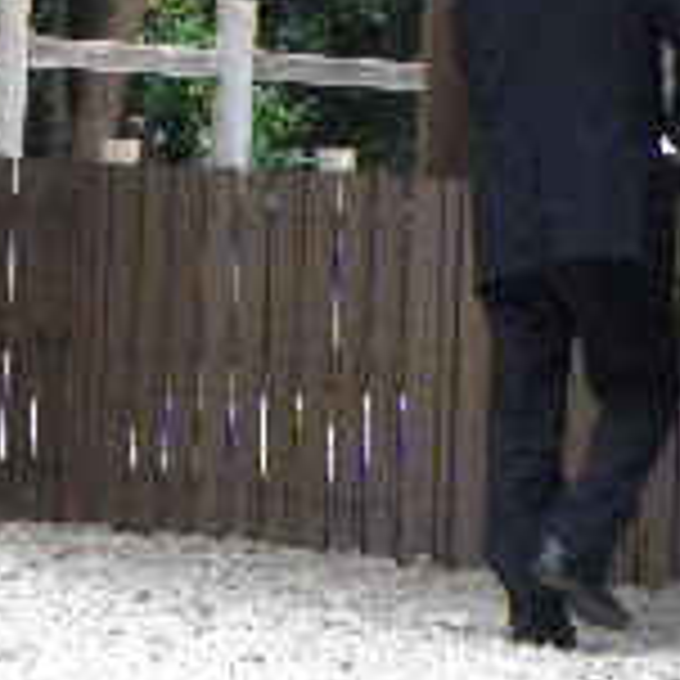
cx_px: -108
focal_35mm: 214
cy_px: -275
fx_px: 4756
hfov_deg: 8.1
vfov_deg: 8.0
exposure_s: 1/40
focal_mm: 10.25
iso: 80
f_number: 3.5
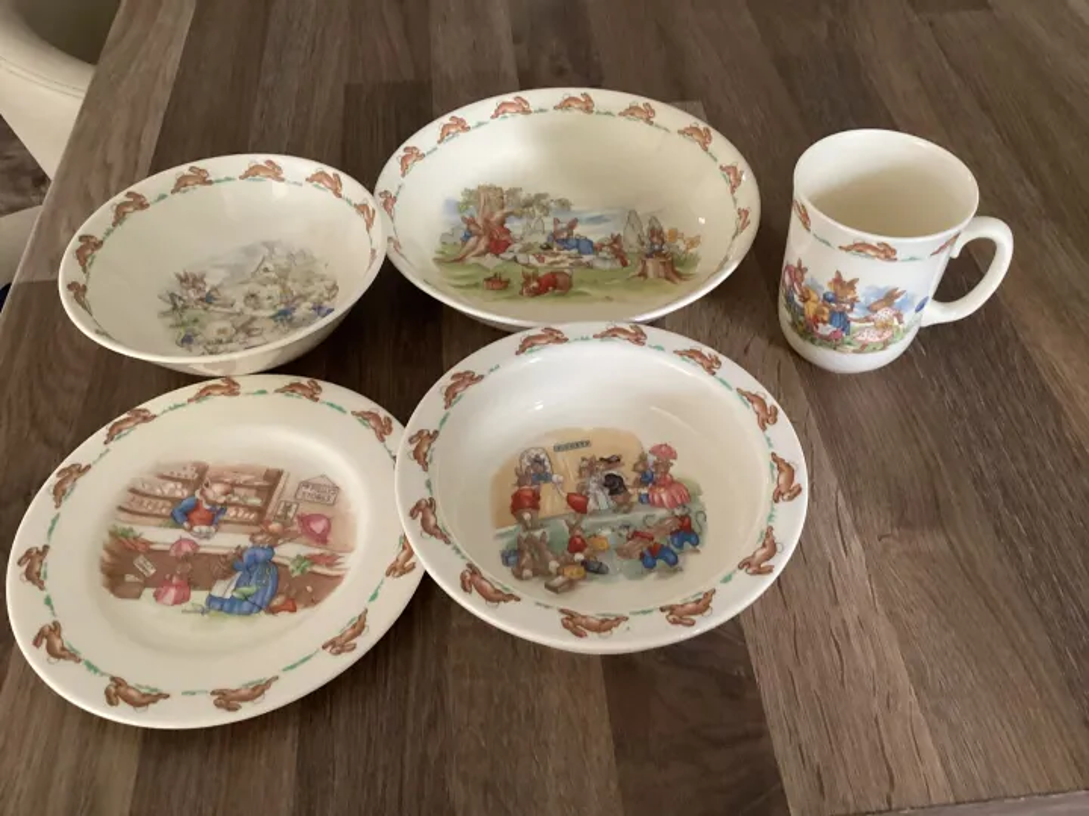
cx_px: 544
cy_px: 408
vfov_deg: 45.4
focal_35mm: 31
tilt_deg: -49.3
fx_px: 975
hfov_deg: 58.4
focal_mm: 3.3
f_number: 2.4
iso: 400
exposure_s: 1/33
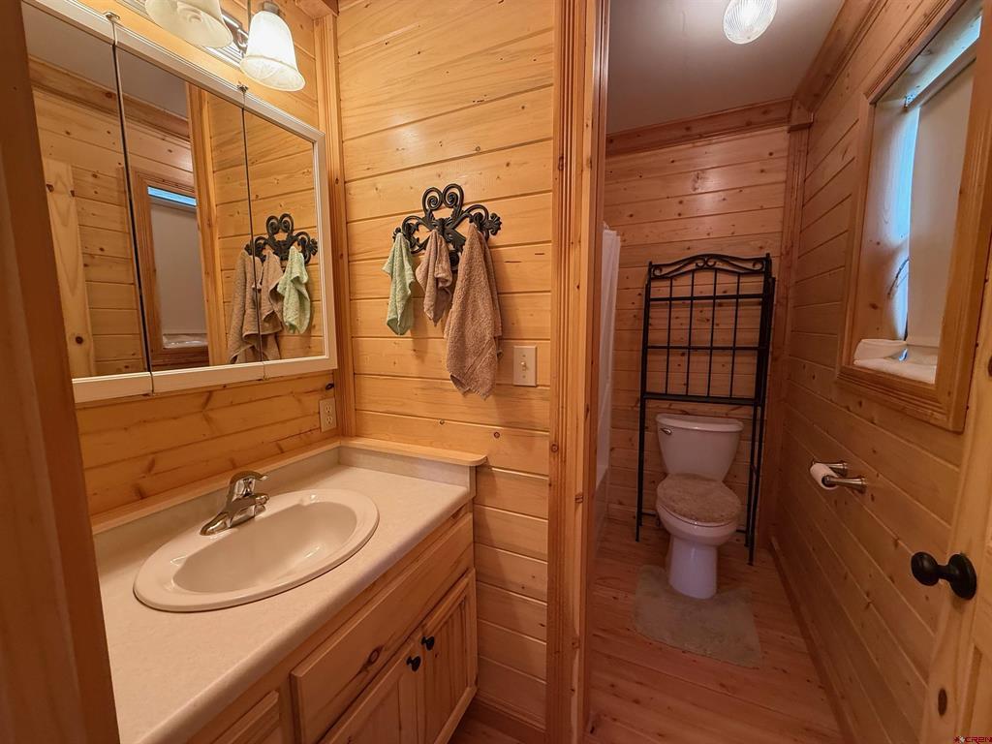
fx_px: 401
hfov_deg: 102.1
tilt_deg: -5.4
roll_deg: -0.5
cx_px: 496
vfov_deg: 85.7
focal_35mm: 14
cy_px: 372
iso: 250
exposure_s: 1/60
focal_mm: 2.22
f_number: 2.2
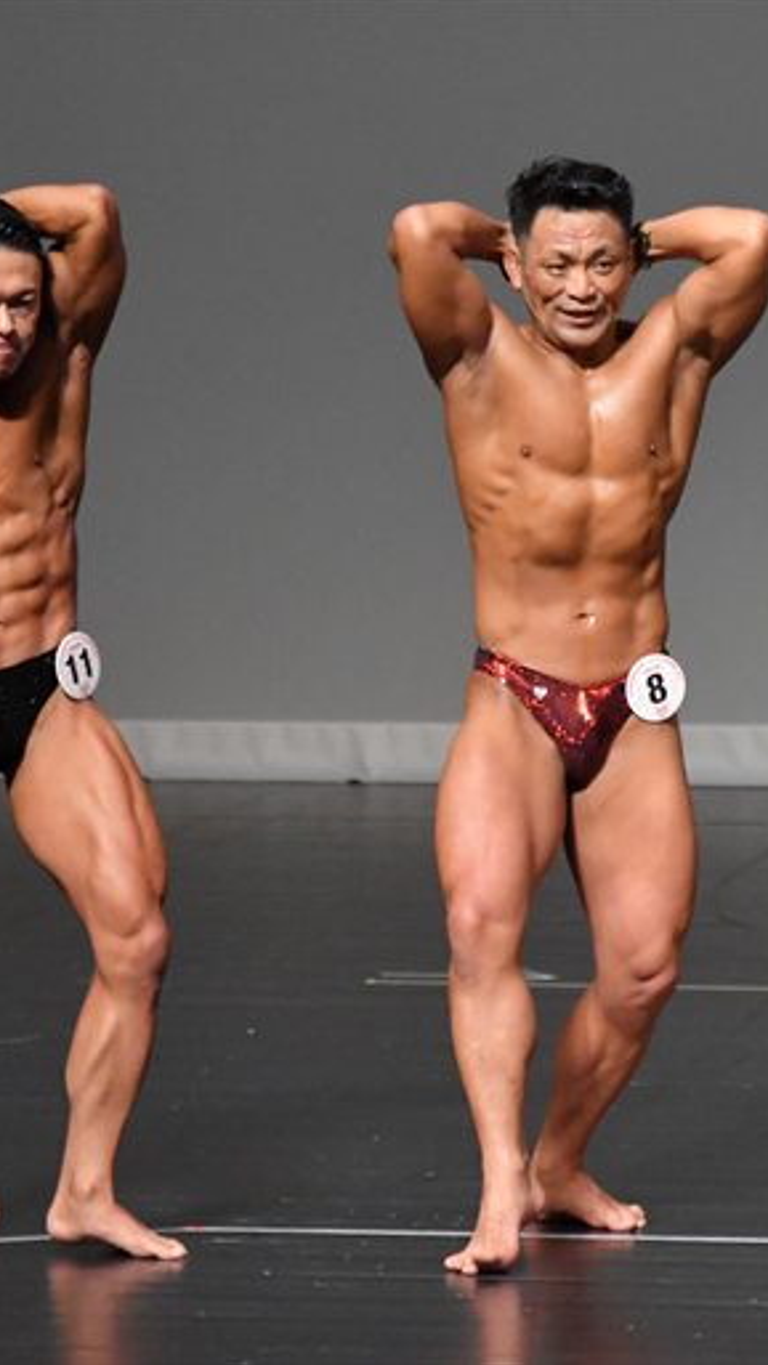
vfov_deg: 4.0
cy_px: 682
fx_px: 19737
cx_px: 469
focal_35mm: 545
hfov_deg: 2.2
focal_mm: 230
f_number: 5.6
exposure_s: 1/400
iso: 6400
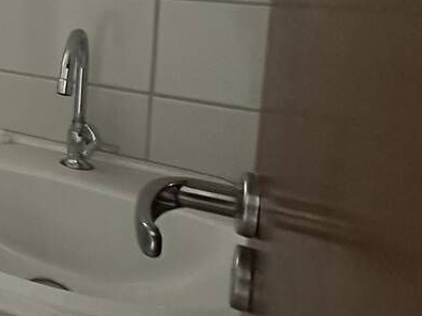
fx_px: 622
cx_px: -280
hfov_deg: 24.2
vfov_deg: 26.5
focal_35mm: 51
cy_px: -26
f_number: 2.2
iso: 640
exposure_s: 1/60
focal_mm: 2.22
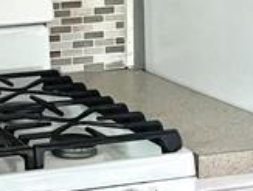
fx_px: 1194
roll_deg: +1.6
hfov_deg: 11.8
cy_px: -75
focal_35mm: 163
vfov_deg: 9.0
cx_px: -56
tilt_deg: -4.9
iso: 125
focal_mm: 4.2
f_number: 1.6
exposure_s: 1/60
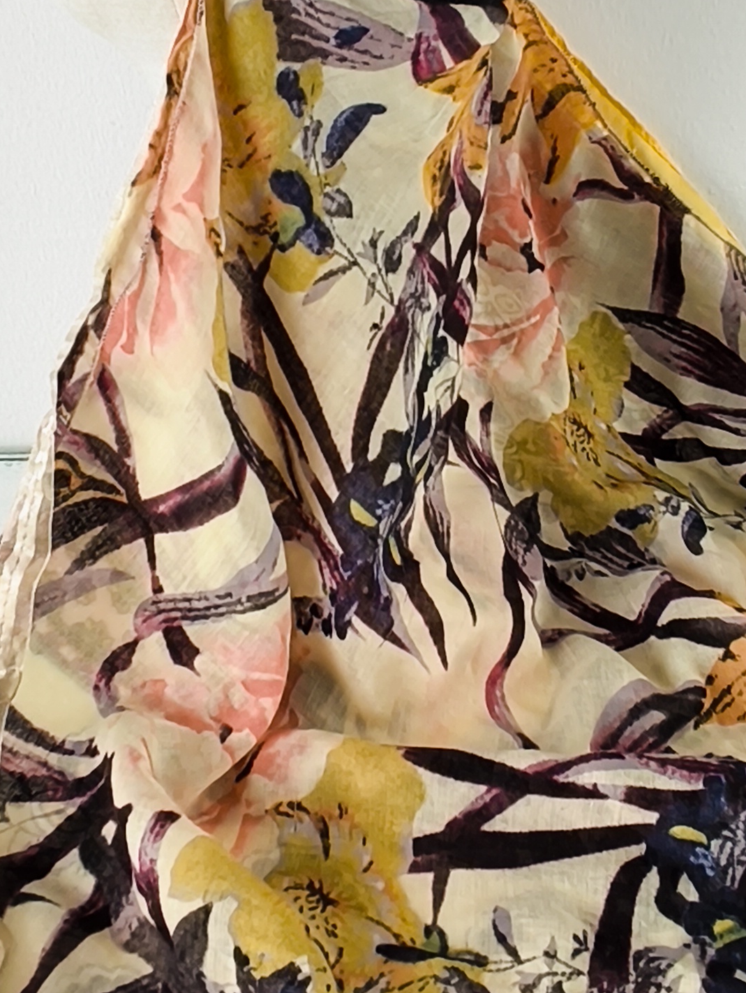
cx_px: 376
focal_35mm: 53
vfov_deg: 35.6
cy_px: 294
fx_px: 1521
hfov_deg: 27.6
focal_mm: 1.65
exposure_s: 1/60
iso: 50
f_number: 2.2
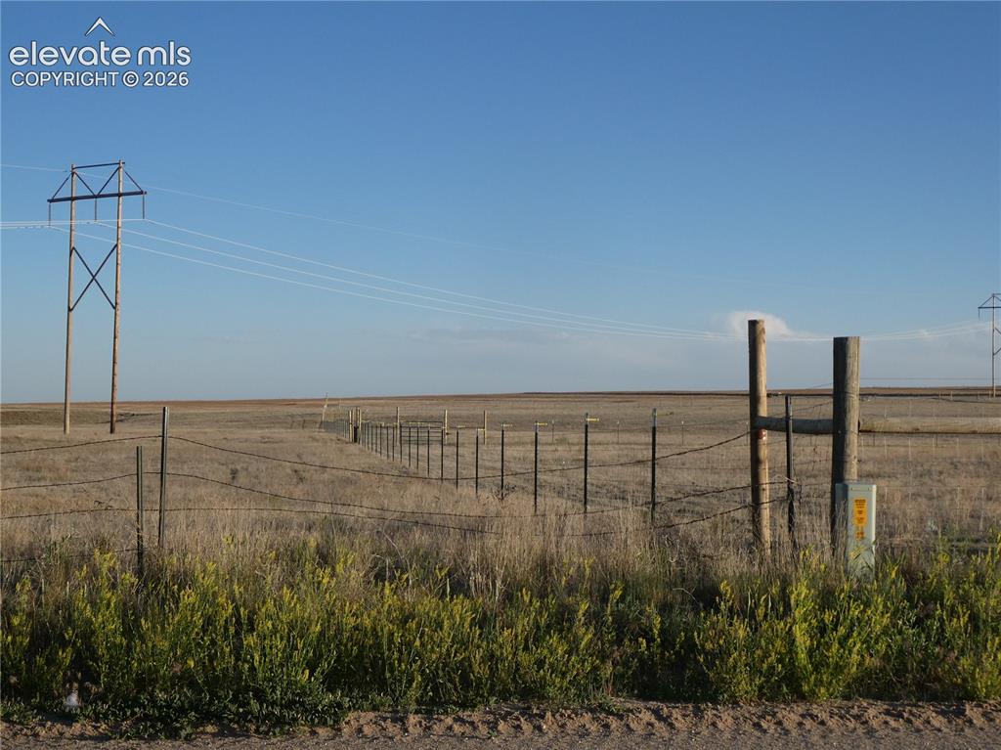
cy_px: 375
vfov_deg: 27.0
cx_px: 500
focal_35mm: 54
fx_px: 1561
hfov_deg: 35.6
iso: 80
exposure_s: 1/640
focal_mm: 9.6
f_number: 4.1
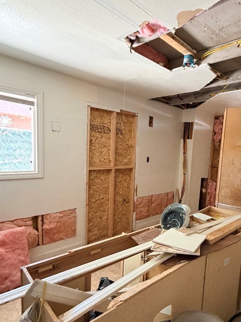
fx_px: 204
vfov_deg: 76.2
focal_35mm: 22
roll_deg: -4.4
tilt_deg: -6.6
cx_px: 184
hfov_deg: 57.6
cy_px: 176
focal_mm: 2.22
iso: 400
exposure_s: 1/60
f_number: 2.2
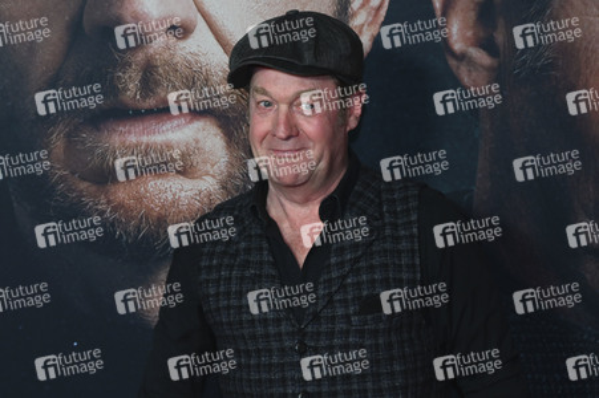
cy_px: 199
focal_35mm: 93
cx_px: 300
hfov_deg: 21.9
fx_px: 1546
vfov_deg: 14.7
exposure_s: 1/100
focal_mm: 93
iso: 1250
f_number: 6.3
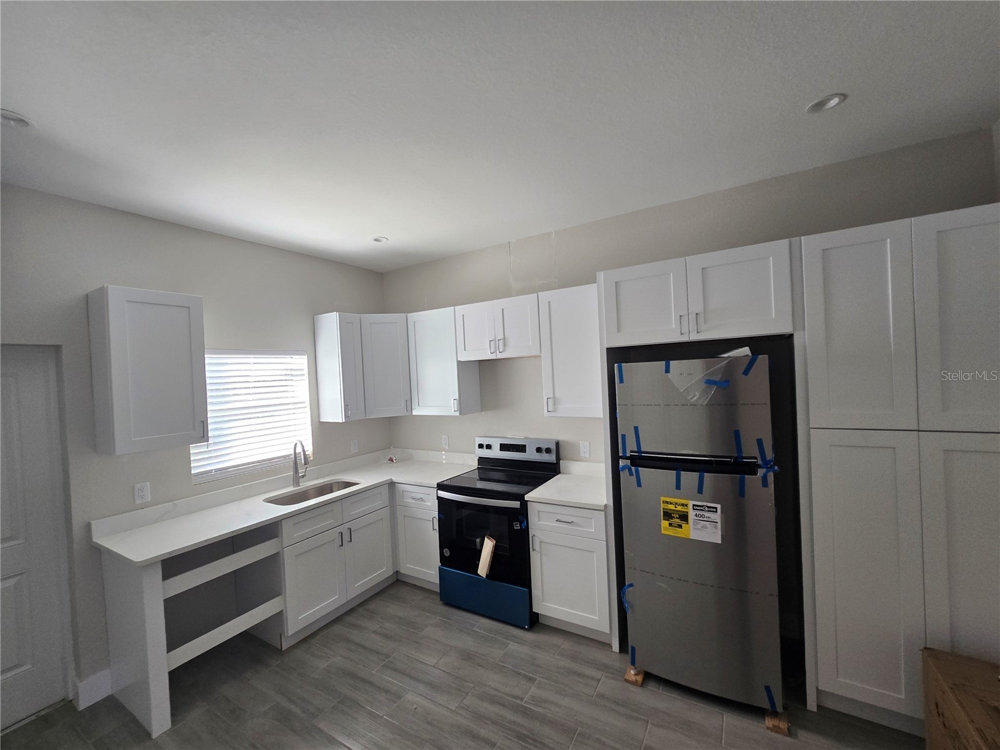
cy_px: 375
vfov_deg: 89.9
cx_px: 500
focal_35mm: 13
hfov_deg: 106.2
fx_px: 376
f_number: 2.2
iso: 125
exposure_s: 1/60
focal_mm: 2.2
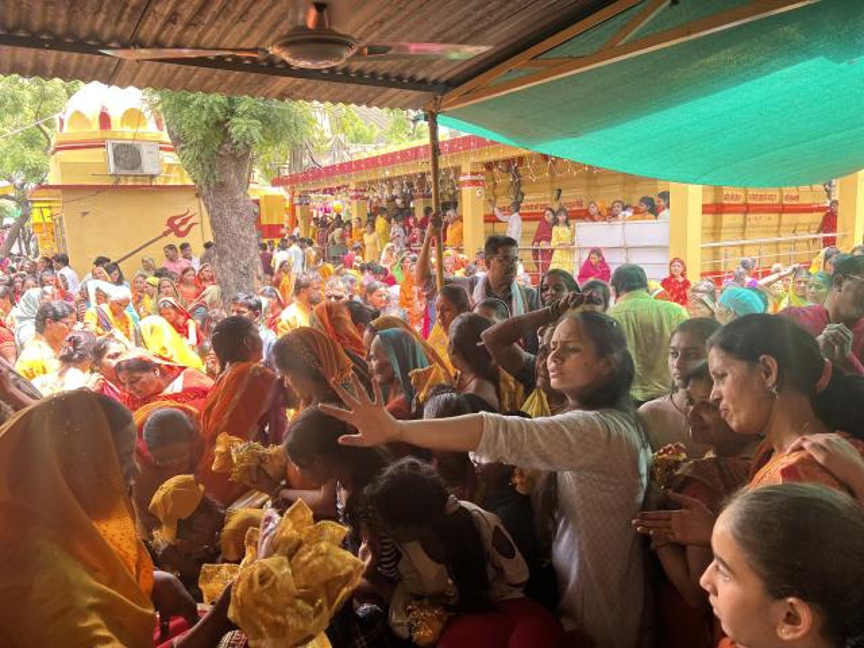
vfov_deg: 53.1
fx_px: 649
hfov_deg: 67.3
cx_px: 432
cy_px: 324
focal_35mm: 26
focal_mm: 5.7
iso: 50
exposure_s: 1/122
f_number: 1.5
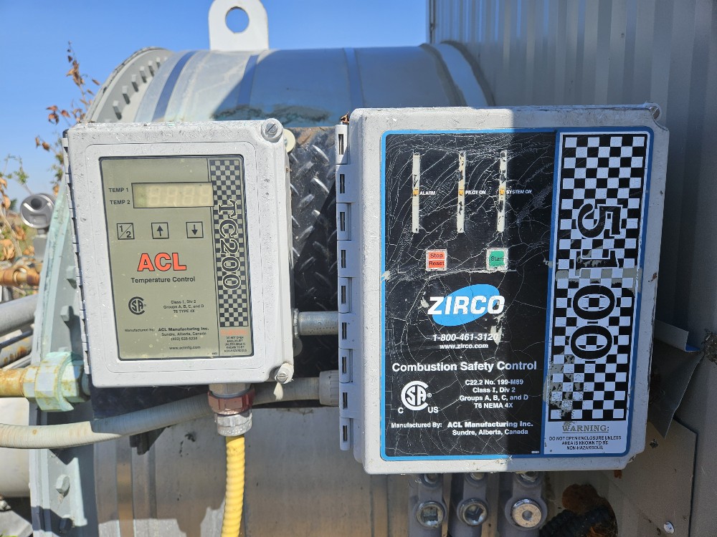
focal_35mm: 23
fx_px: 476
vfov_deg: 58.9
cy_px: 268
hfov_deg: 73.9
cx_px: 358
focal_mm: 5.4
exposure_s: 1/1497
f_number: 1.8
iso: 25
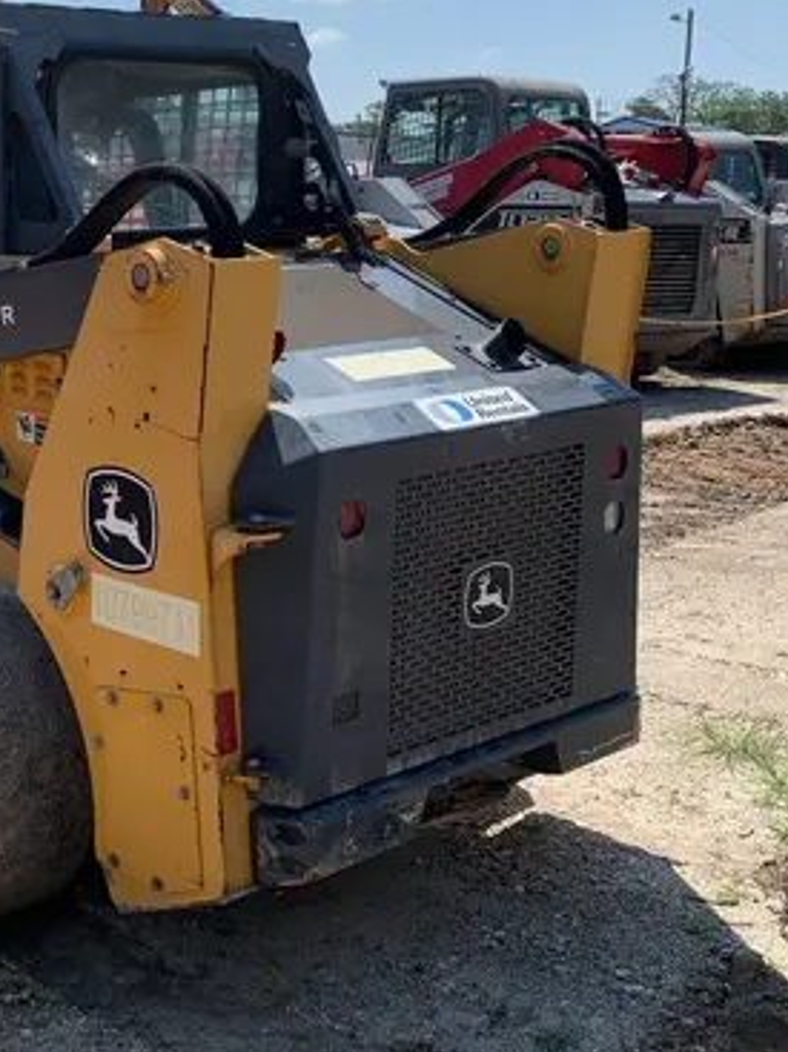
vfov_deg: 36.8
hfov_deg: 27.5
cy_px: 497
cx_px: 166
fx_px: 1579
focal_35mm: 52
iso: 25
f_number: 1.8
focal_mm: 4.25
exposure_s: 1/2755
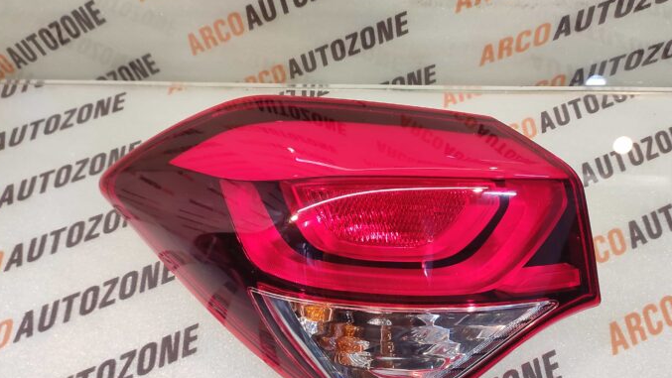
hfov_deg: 83.8
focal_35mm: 21
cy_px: 230
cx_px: 354
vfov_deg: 53.2
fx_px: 374
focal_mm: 4.74
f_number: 1.79
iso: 215
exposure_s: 1/33
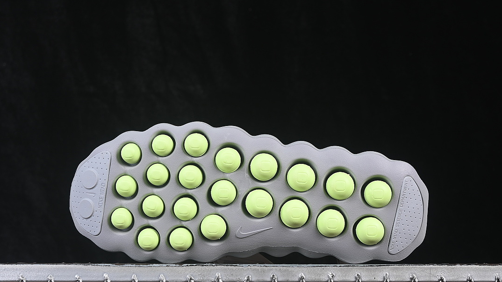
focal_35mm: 79
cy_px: 159
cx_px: 252
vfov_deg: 15.3
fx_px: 1052
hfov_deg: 26.9
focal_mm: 50
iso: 160
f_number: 8
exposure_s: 1/80
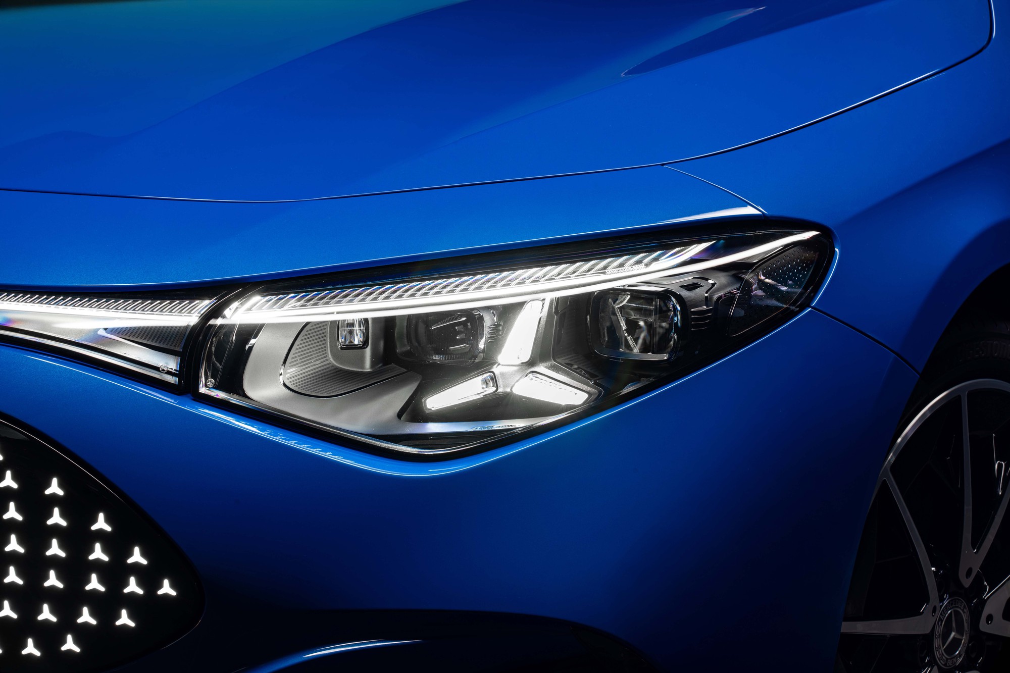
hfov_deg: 27.0
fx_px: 2104
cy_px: 336
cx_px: 505
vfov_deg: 18.2
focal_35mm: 75
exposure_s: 5
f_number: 18
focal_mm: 75
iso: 50
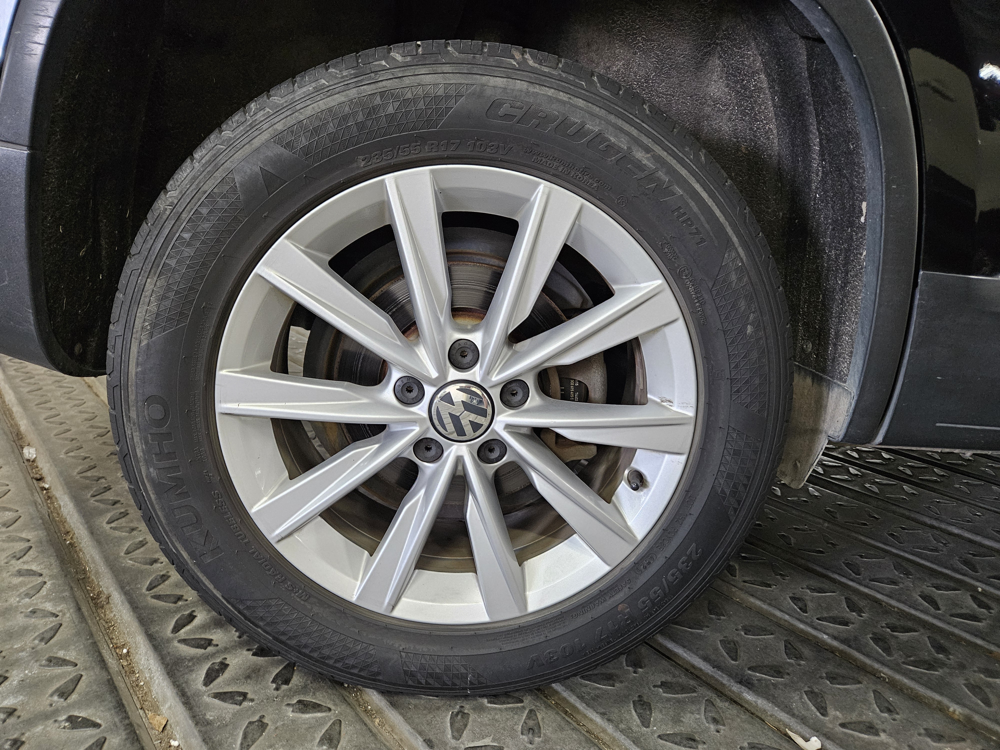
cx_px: 500
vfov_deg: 58.9
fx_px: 664
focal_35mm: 23
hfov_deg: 73.9
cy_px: 375
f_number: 1.8
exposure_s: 1/60
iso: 640
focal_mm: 5.4
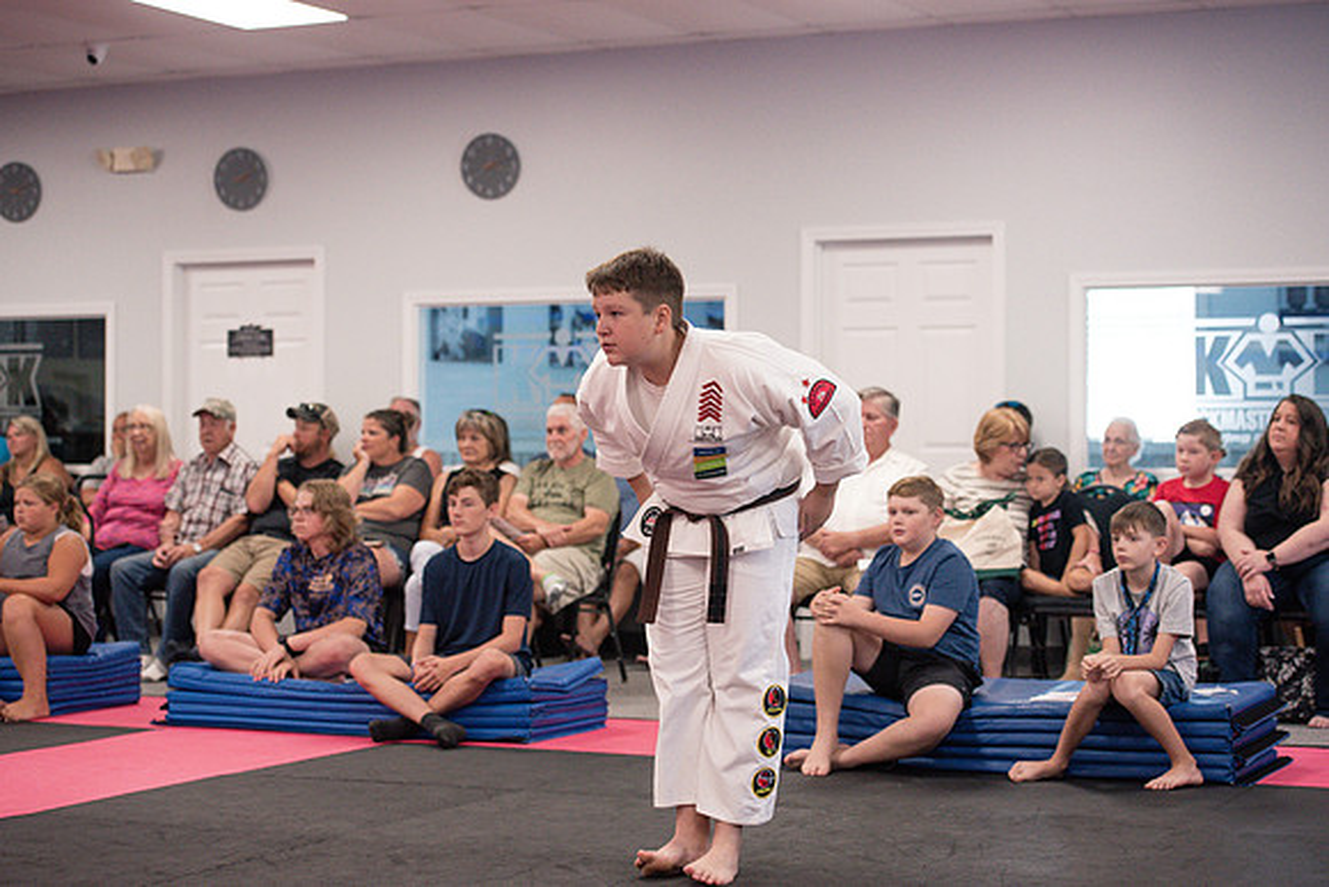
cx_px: 664
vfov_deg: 19.5
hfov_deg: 28.8
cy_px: 444
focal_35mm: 70
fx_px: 2585
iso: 1600
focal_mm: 70
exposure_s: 1/400
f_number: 3.5
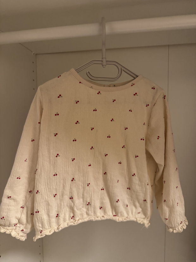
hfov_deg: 56.8
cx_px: 98
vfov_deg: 71.6
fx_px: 181
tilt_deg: -3.6
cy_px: 131
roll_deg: +0.7
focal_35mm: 24
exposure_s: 1/50
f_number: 1.78
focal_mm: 6.76
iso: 500
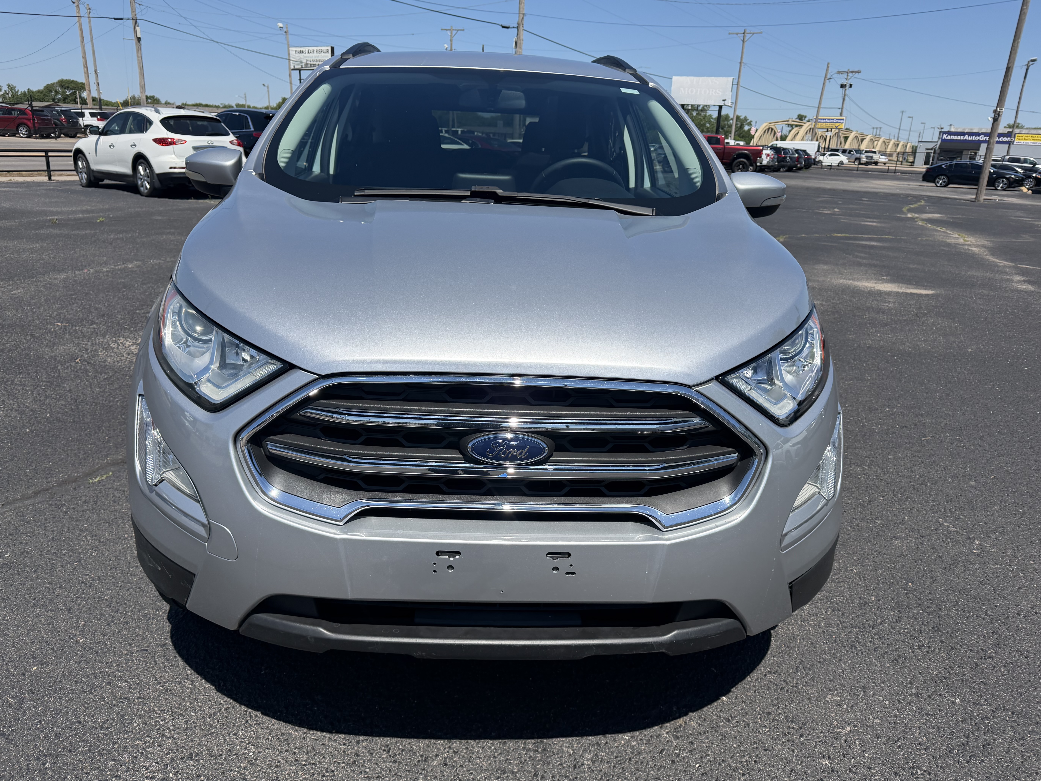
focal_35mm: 25
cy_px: 394
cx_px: 509
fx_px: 752
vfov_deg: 54.9
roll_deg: -2.5
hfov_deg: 69.4
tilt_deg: -16.8
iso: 100
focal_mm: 6.76
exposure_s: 1/6711
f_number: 1.78
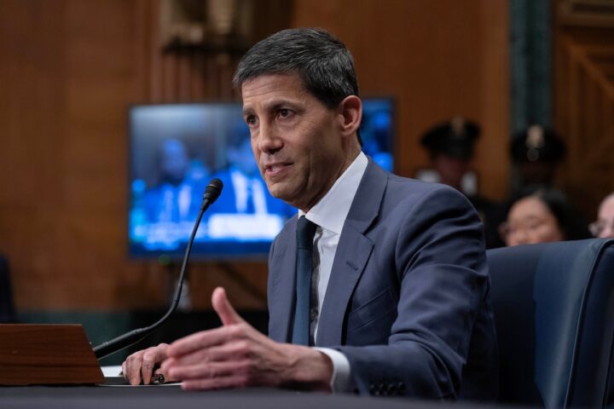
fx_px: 1518
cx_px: 307
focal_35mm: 89
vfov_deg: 15.4
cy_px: 204
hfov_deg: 22.9
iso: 2500
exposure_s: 1/400
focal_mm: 89
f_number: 3.2
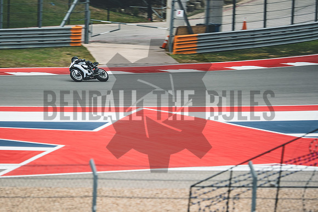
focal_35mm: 422
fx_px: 3730
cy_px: 135
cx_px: 135
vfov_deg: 3.3
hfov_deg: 4.9
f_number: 2
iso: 160
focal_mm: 200
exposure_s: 1/250
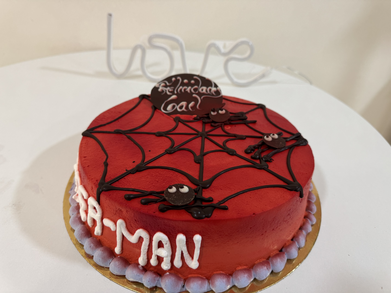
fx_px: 271
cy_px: 146
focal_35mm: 24
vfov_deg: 56.8
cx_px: 196
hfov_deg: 71.6
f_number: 1.78
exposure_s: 1/50
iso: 125
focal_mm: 6.76
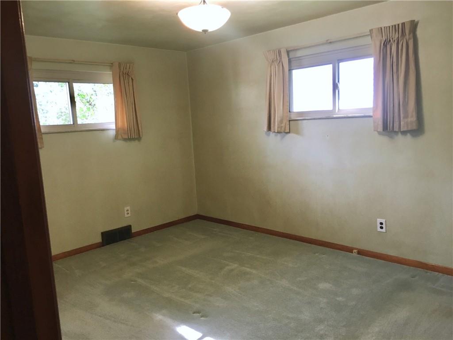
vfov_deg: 48.2
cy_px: 170
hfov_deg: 61.7
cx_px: 226
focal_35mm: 29
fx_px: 380
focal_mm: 4.15
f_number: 2.2
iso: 100
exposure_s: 1/30
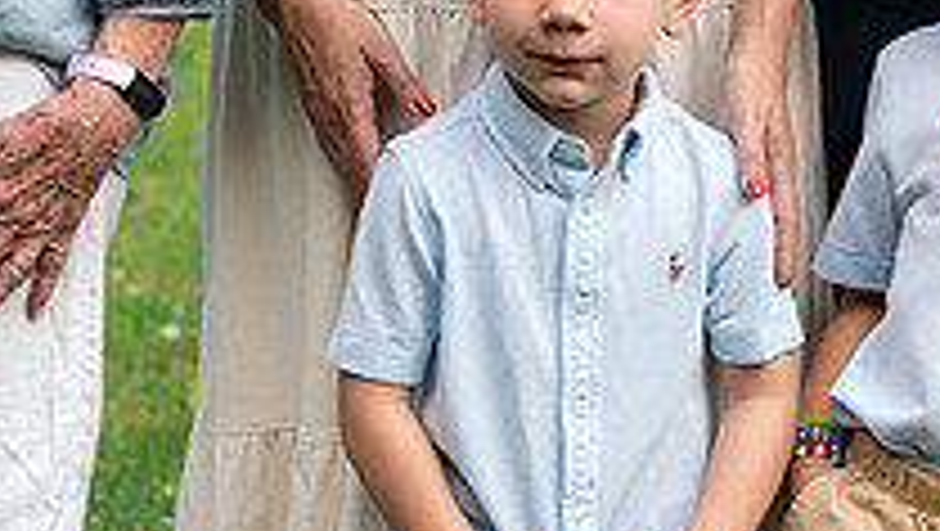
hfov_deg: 8.7
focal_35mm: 247
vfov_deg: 4.9
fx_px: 6162
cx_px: 868
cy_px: 245
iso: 200
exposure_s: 1/500
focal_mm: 85
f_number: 4.5
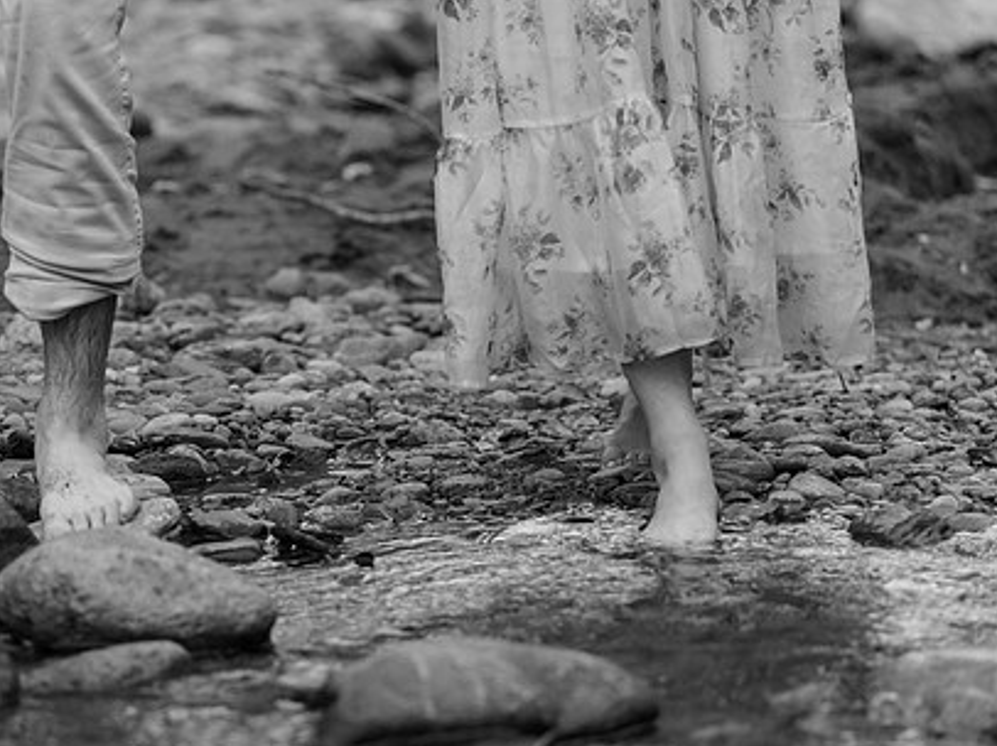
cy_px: 470
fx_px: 7916
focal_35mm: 275
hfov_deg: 7.2
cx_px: 314
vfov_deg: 5.4
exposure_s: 1/200
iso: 1600
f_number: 3.5
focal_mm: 200
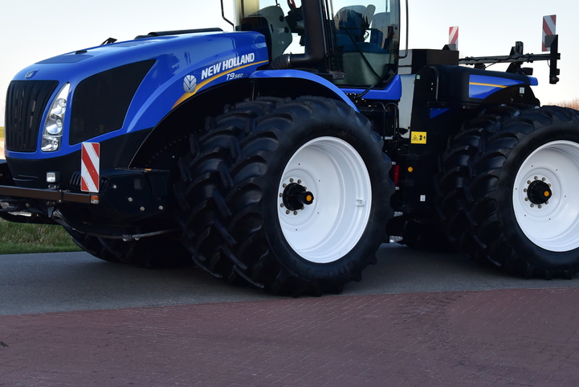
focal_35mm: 71
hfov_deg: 28.4
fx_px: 1142
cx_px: 347
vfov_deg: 19.1
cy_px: 103
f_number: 5
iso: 1250
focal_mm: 40
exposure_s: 1/2000
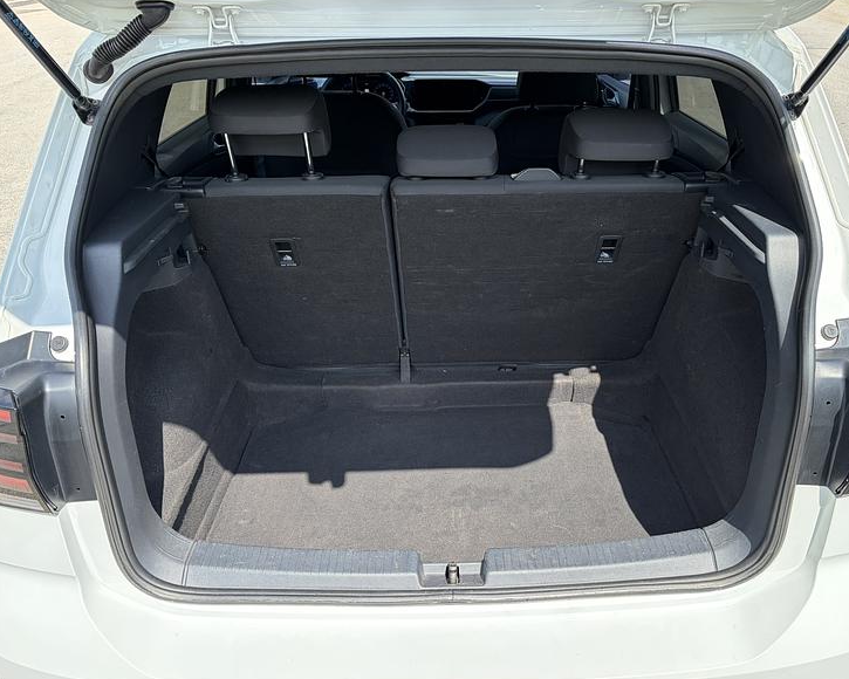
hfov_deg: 62.1
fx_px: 704
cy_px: 345
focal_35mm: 28
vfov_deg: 51.5
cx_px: 464
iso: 64
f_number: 1.6
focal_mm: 5.96
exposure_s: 1/1217
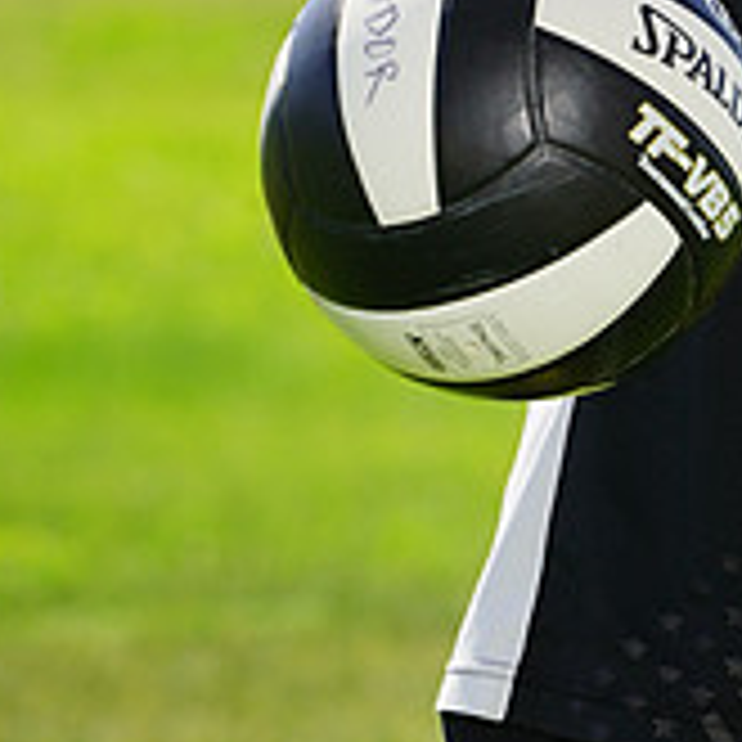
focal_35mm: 913
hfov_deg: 1.9
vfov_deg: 1.9
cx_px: 729
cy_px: -477
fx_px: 22141
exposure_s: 1/200
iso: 200
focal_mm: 306
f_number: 11
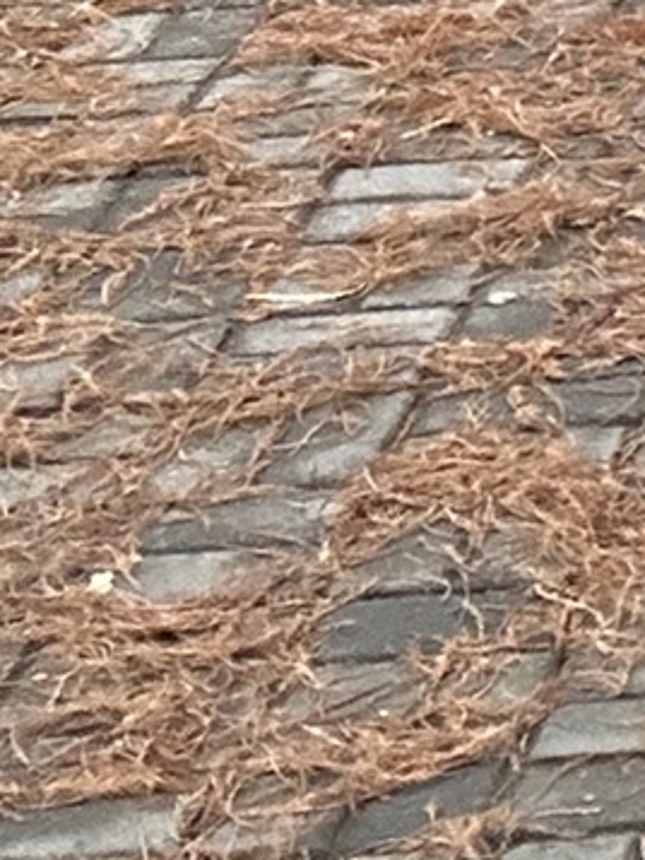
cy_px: -1086
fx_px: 4171
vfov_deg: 10.4
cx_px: 1702
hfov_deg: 8.0
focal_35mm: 168
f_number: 1.9
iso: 40
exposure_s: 1/121
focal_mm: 2.69
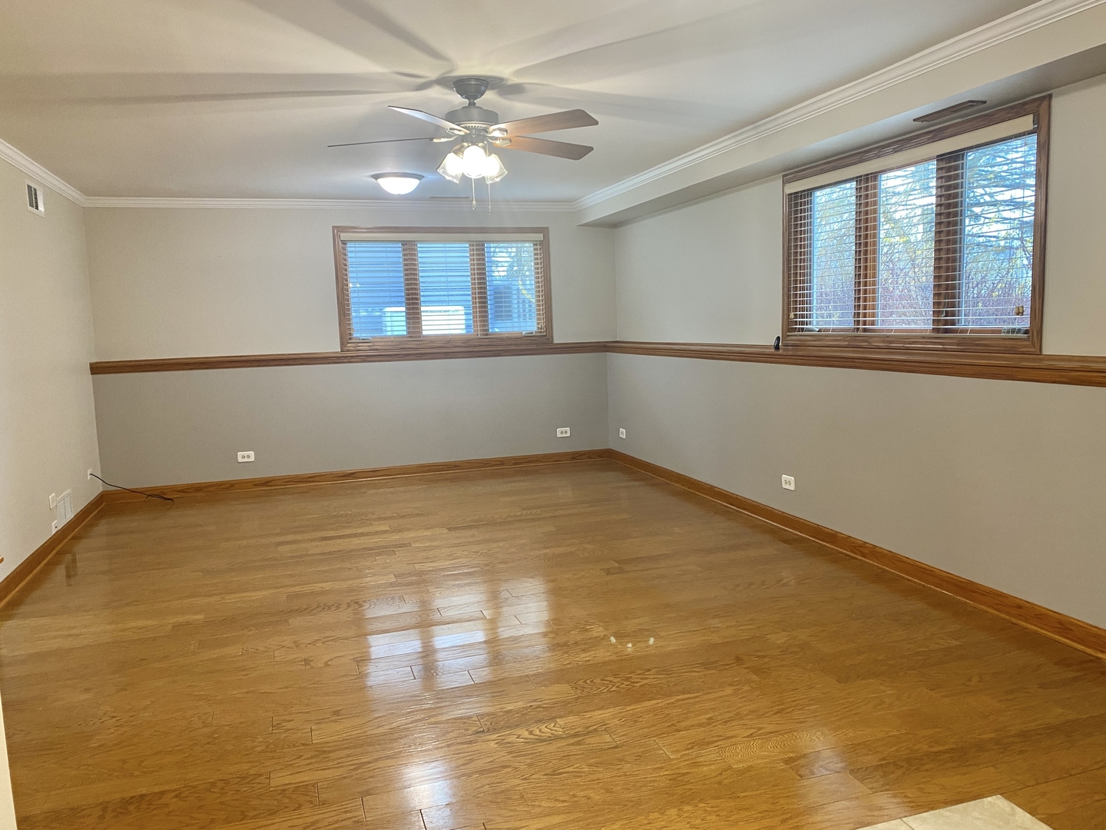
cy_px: 415
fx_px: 831
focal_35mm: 26
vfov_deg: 53.1
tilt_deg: -6.0
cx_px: 553
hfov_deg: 67.3
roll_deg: +2.4
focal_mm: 4.25
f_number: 1.8
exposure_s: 1/60
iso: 160
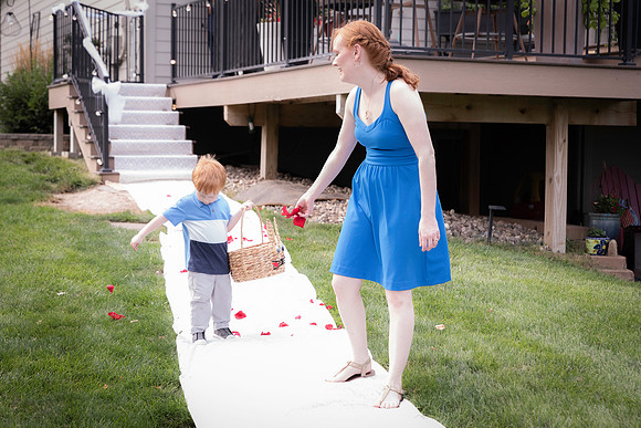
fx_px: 1247
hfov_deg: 28.8
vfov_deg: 19.5
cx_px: 320
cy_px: 214
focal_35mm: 70
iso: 1800
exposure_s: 1/400
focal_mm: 70
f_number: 6.3
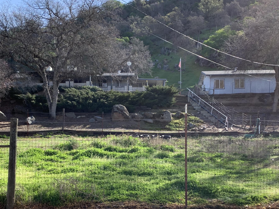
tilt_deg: +1.5
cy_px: 143
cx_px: 118
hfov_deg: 42.8
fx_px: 355
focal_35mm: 44
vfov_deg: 32.5
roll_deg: -0.3
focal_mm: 4.25
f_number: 1.8
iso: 25
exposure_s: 1/683
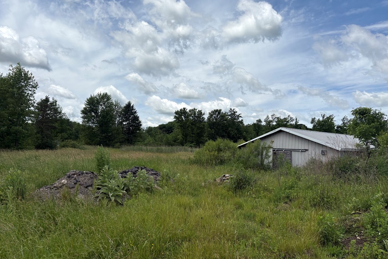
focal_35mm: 28
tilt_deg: +5.2
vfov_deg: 46.4
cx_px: 193
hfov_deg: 65.5
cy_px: 133
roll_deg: -0.7
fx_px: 302
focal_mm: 5.96
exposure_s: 1/5814
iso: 50
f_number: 1.6
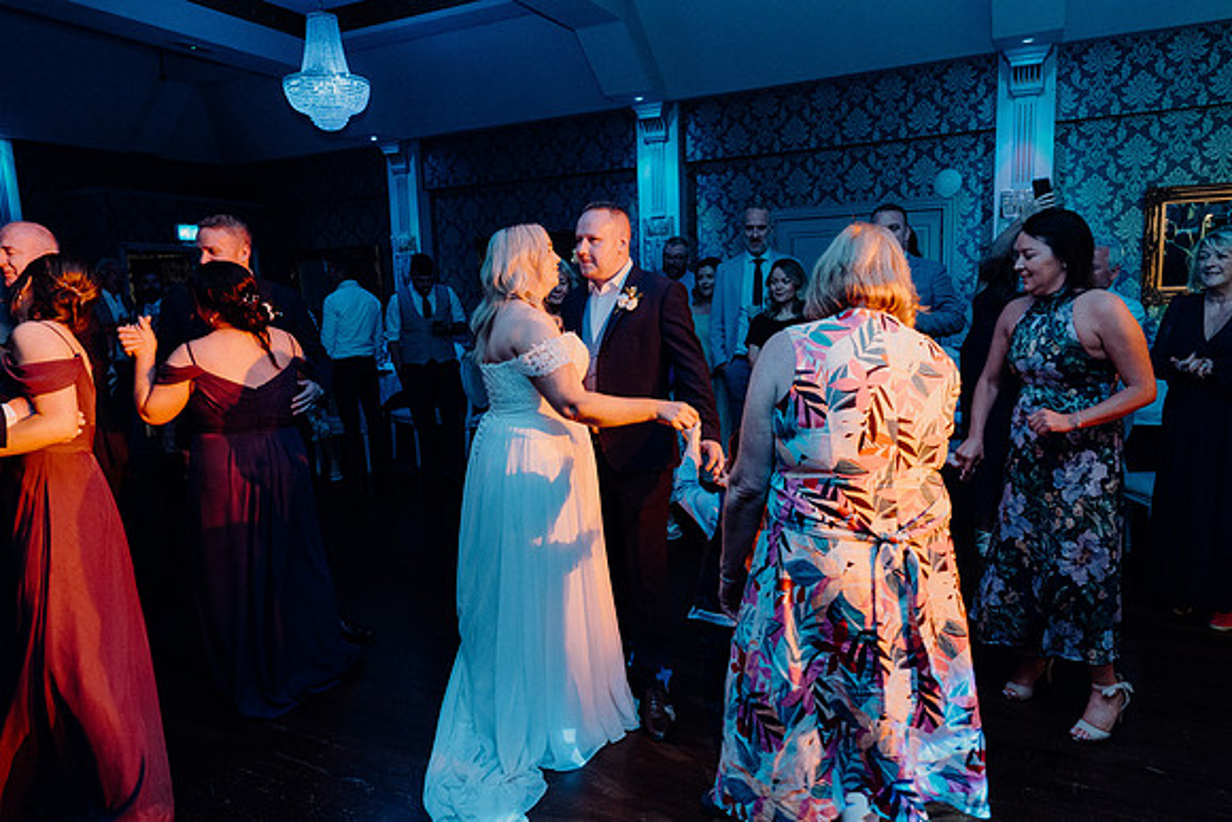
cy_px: 411
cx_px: 616
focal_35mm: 24
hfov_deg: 73.7
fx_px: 821
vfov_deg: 53.2
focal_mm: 24
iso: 2500
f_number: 3.5
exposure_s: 1/160
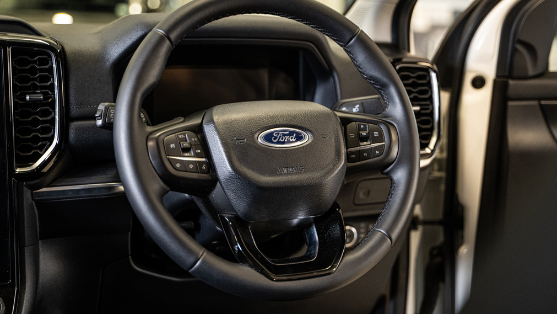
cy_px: 139
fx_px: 783
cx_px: 276
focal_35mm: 53
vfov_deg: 22.6
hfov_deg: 39.2
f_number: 2.8
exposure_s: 1/160
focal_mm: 50
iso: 1600
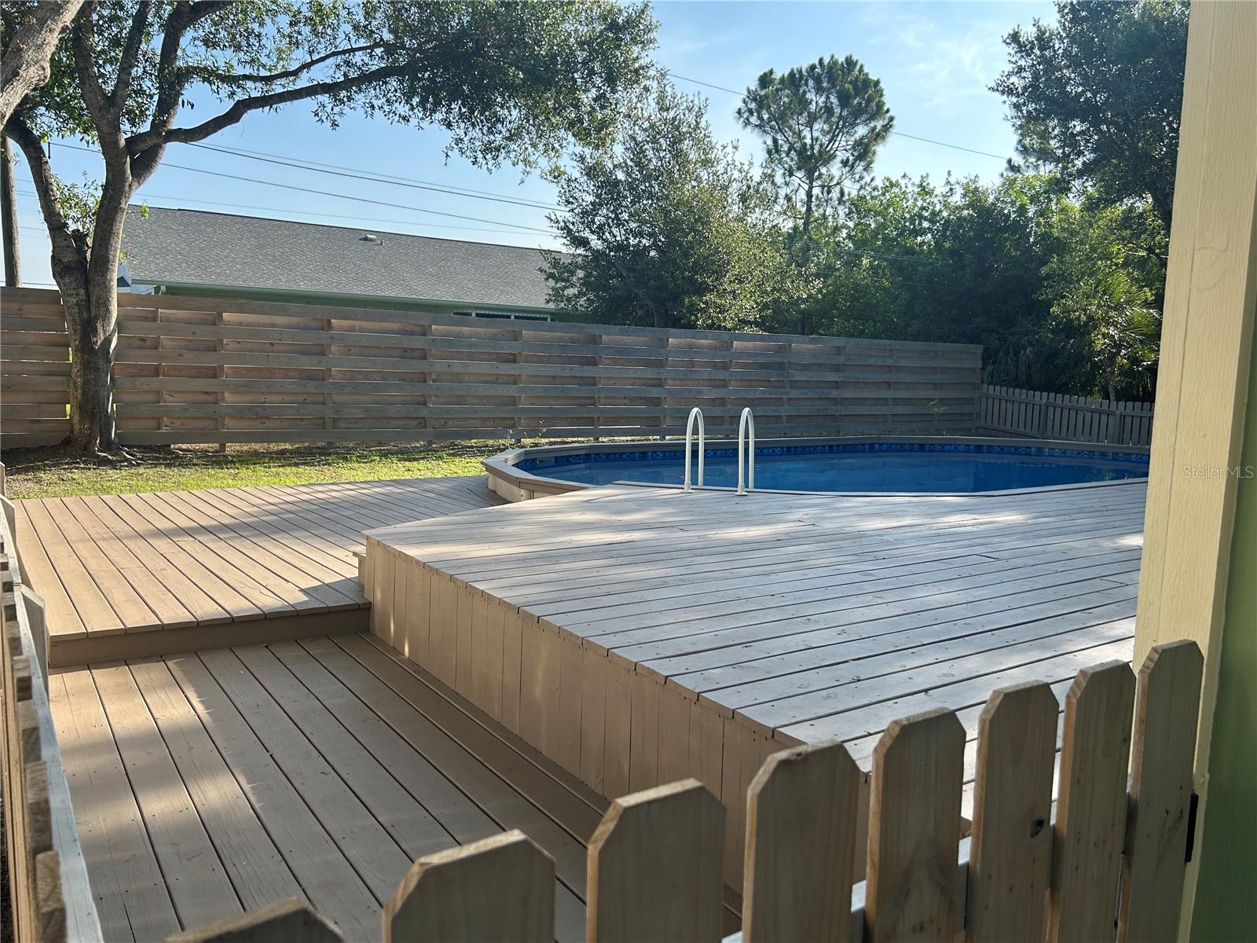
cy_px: 472
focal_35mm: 26
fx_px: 944
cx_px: 628
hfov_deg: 67.3
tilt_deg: -6.4
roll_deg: -1.6
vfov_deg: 53.1
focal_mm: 5.7
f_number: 1.5
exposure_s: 1/1344
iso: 50
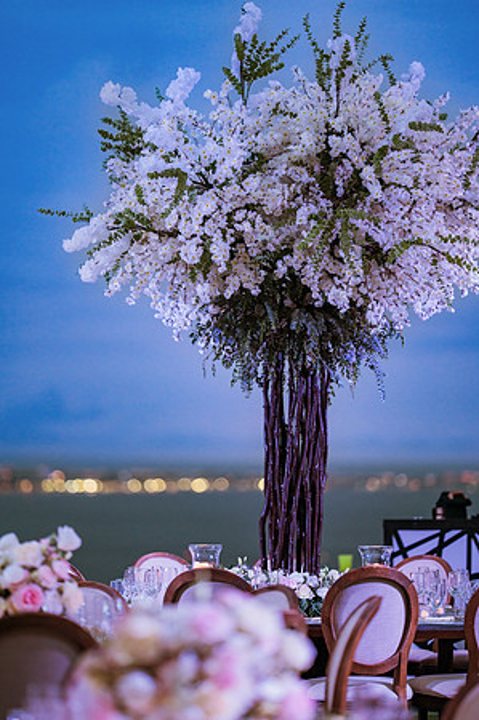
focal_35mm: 135
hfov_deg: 10.1
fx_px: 2700
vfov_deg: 15.2
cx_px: 240
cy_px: 360
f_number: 1.8
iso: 500
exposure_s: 1/160
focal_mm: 135
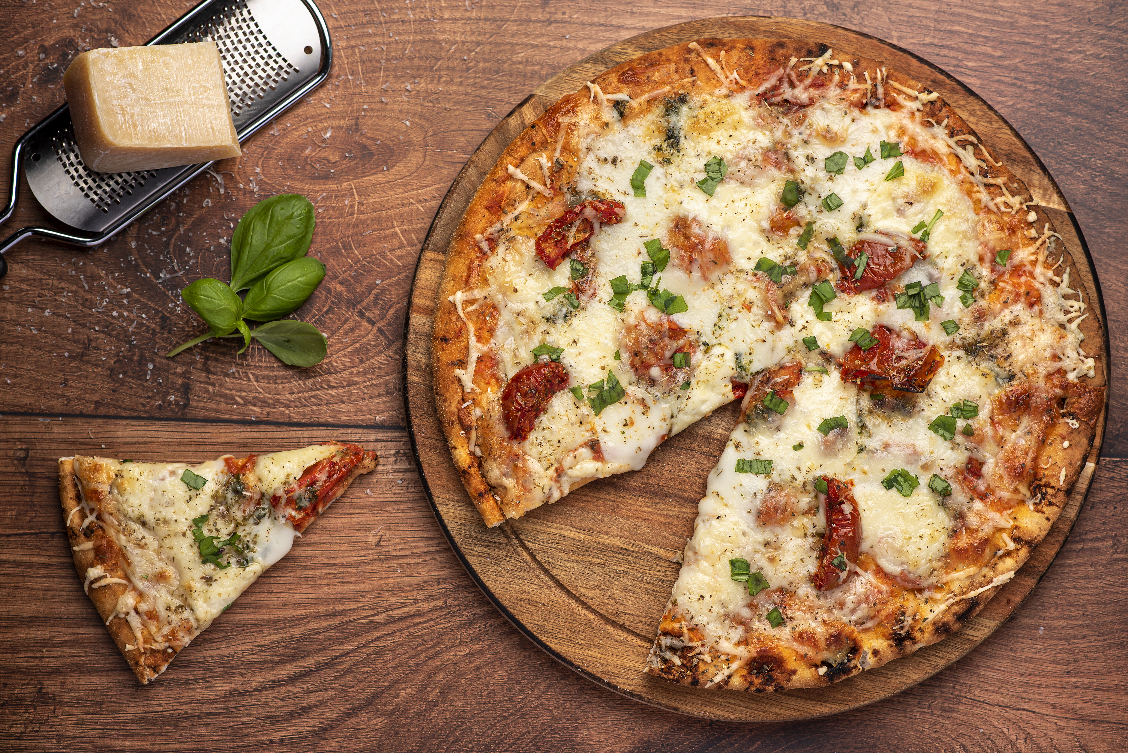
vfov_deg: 16.1
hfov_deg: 23.9
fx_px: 2664
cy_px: 376
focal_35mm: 85
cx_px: 564
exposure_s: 1/160
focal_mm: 85
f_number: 7.1
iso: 160
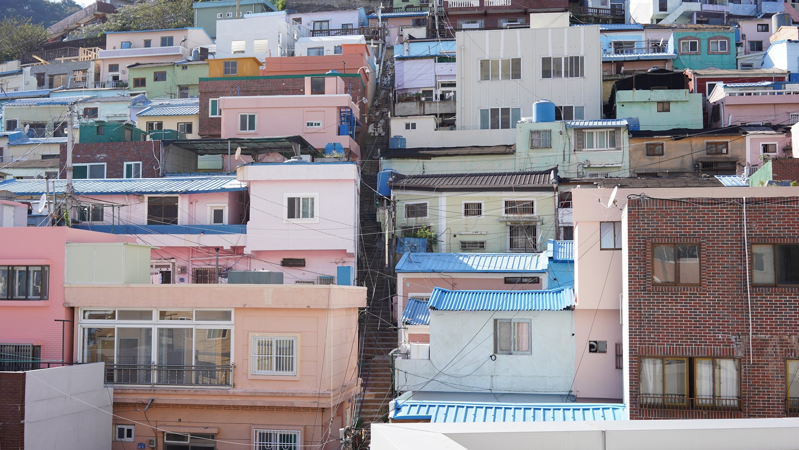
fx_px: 932
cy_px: 227
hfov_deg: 46.4
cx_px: 389
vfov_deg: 27.1
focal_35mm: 44
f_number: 7.1
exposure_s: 1/125
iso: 100
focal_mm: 35
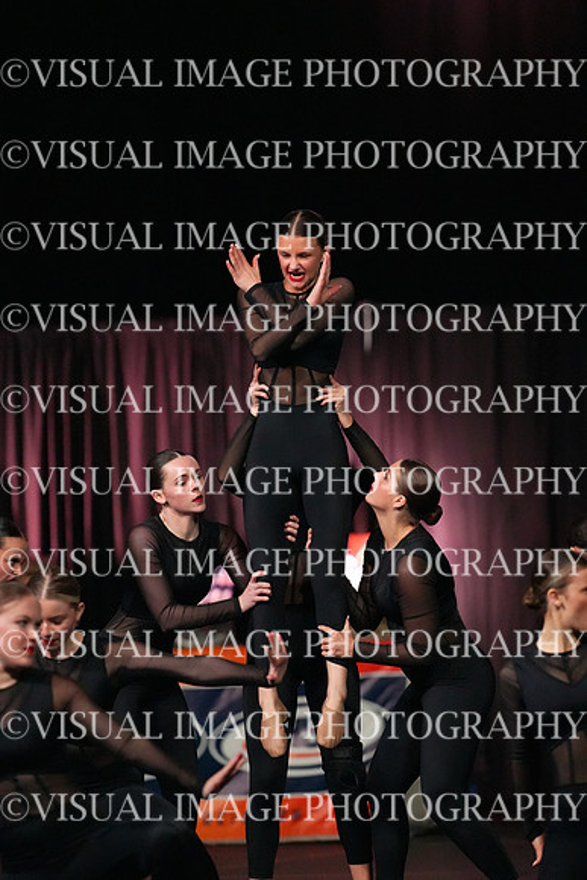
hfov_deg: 4.6
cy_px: 440
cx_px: 294
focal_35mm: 300
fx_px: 7333
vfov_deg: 6.9
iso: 16000
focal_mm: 300
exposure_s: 1/1250
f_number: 3.5
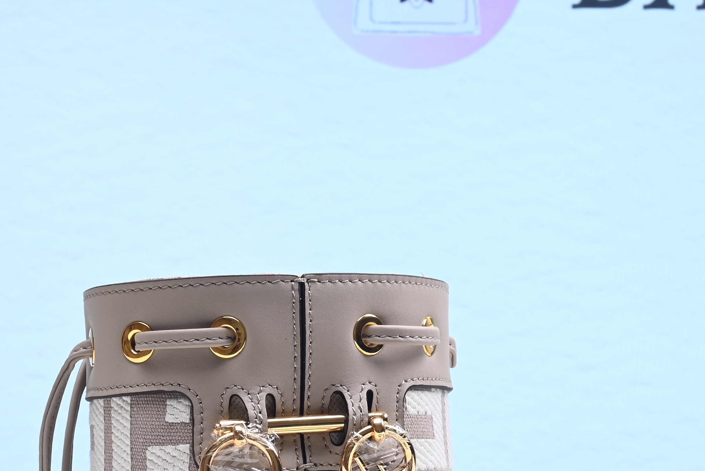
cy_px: 351
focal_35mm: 103
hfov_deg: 19.8
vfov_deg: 13.3
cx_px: 397
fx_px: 2018
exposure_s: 1/2
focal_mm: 42
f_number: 16
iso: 100
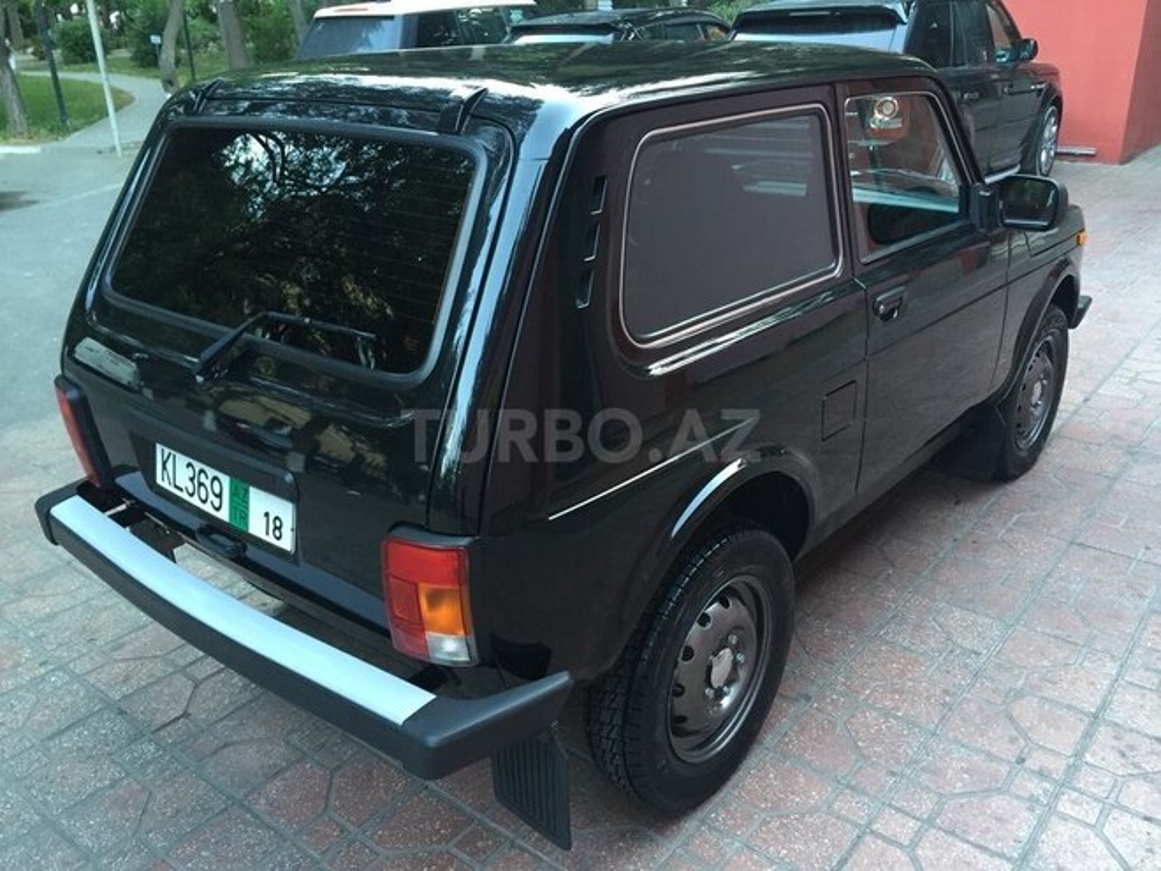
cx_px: 580
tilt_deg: -22.0
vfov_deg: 48.2
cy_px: 436
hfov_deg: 61.7
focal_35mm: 29
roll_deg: +1.8
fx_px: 973
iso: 160
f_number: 2.2
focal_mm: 4.15
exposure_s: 1/33
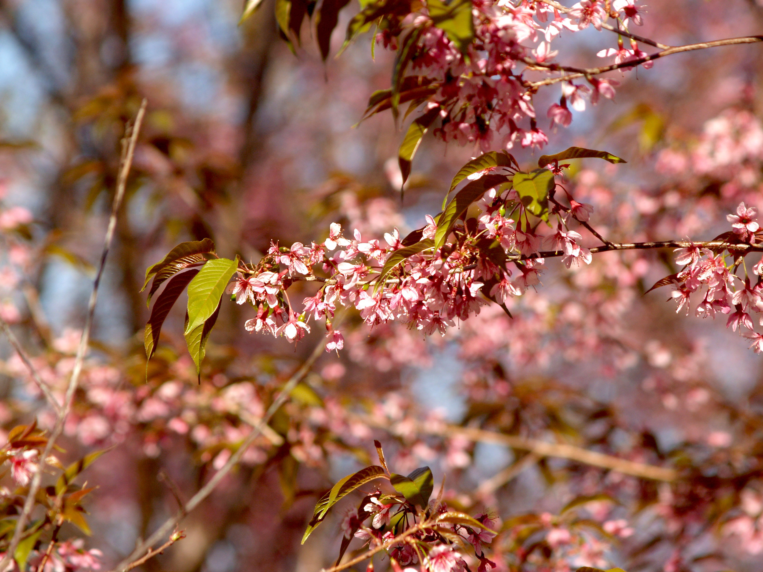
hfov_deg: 6.6
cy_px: 286
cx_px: 382
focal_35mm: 300
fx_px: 6613
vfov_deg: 5.0
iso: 100
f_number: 5.6
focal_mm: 150
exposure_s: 1/320
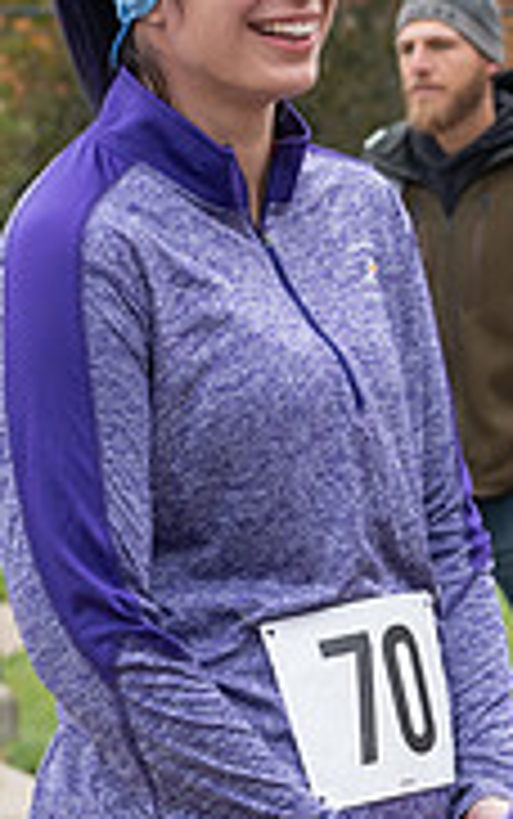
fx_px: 4065
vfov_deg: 11.5
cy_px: 272
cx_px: 724
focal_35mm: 182
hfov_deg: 7.1
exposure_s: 1/250
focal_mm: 56
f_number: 5
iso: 400
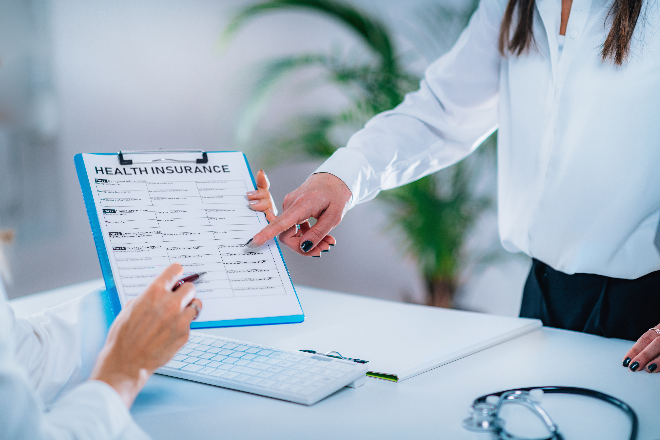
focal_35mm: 85
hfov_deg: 23.9
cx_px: 330
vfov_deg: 16.1
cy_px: 220
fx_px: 1558
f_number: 2
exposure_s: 1/200
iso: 100
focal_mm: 85
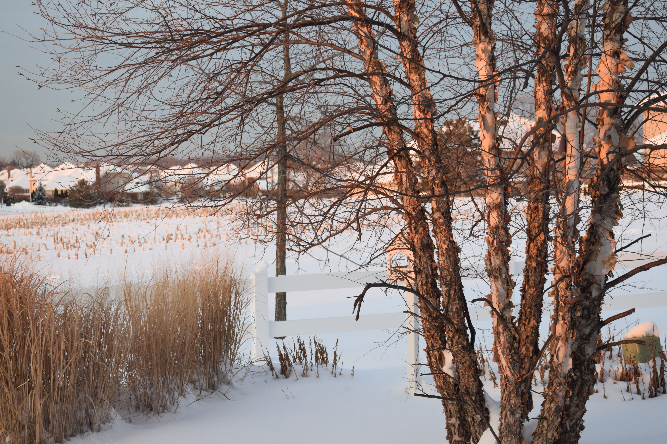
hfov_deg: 24.6
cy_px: 222
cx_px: 334
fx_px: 1528
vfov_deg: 16.6
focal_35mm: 82
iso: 400
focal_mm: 55
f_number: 5.6
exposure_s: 1/100
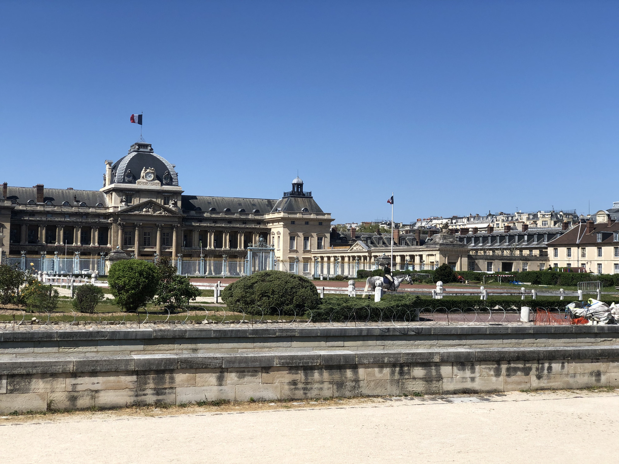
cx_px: 310
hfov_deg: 36.8
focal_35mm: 52
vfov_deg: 28.0
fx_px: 930
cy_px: 232
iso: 16
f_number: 2.4
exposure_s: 1/1567
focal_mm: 6
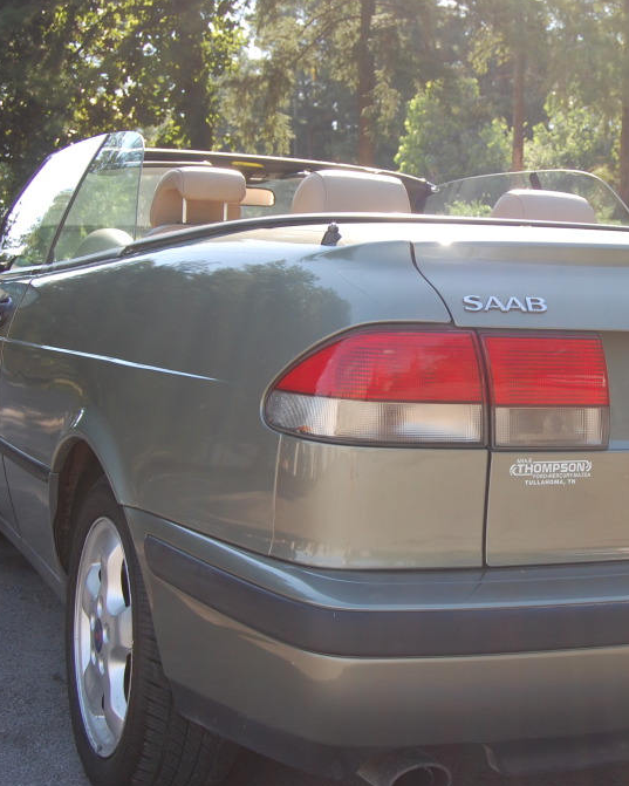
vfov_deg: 31.4
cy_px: 392
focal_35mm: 60
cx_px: 500
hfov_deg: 25.0
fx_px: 1396
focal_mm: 28
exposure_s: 1/160
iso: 200
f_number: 6.3
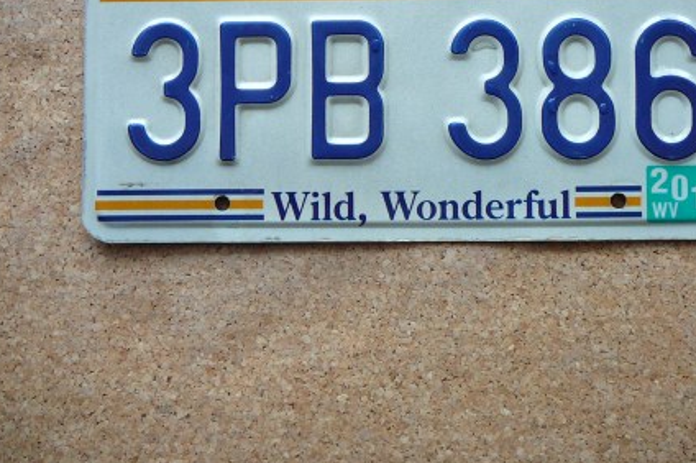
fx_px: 850
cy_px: 153
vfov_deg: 30.2
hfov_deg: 44.3
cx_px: 415
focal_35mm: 44
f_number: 2.8
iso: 200
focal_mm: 5.2
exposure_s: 1/30
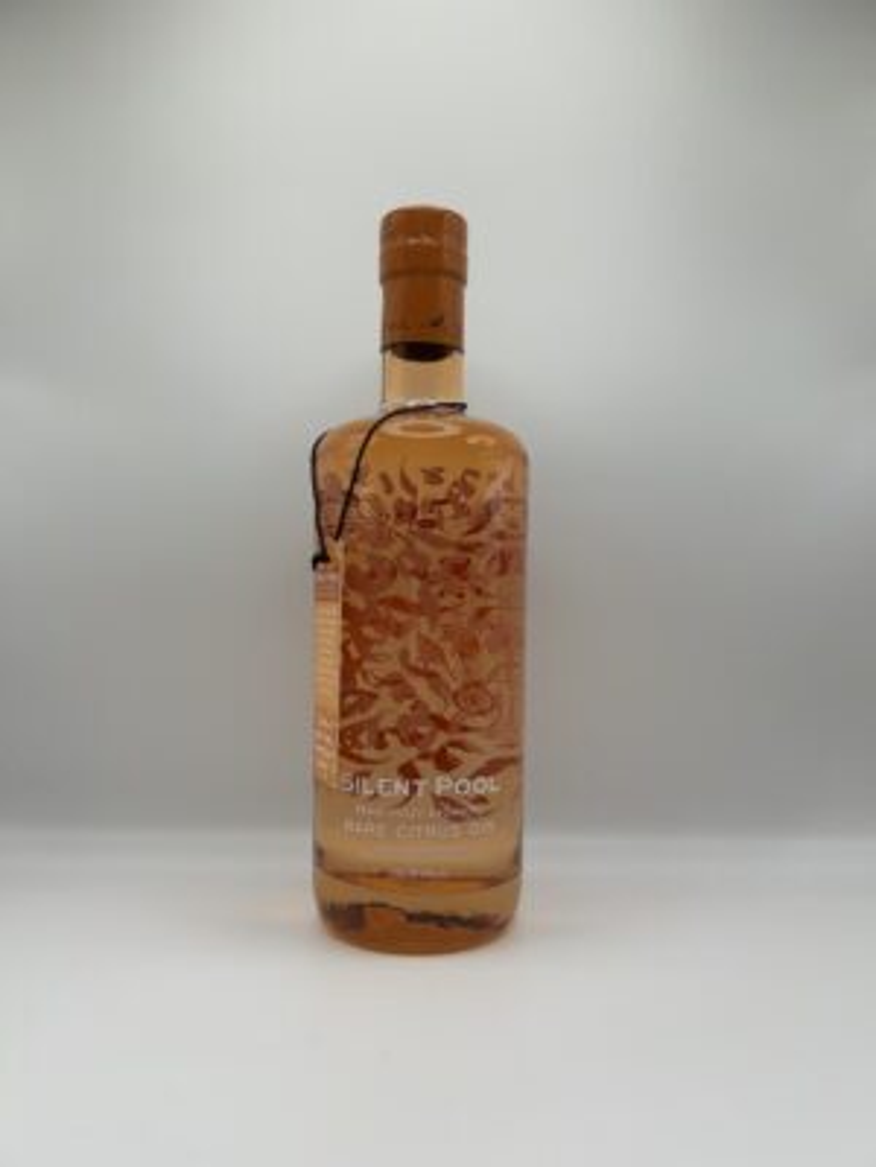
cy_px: 584
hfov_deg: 53.1
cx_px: 438
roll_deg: -1.2
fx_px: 877
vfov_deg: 67.3
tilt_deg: +1.5
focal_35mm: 26
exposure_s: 1/780
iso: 50
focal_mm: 5.7
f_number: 1.5
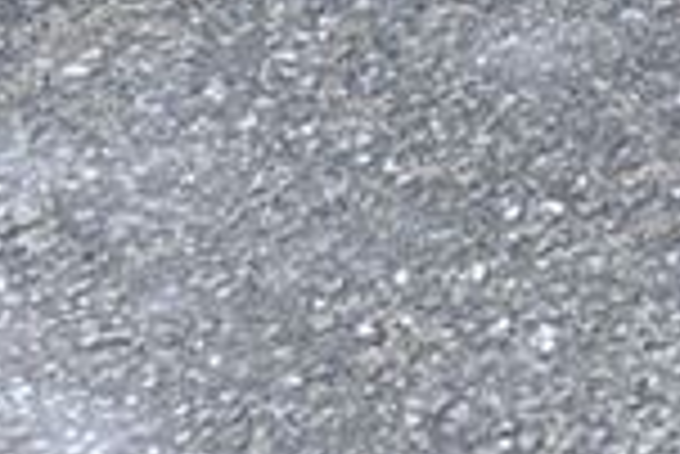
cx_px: 797
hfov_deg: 7.0
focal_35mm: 292
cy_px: -793
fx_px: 5521
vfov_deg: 4.6
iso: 640
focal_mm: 52
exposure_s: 1/125
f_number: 5.6
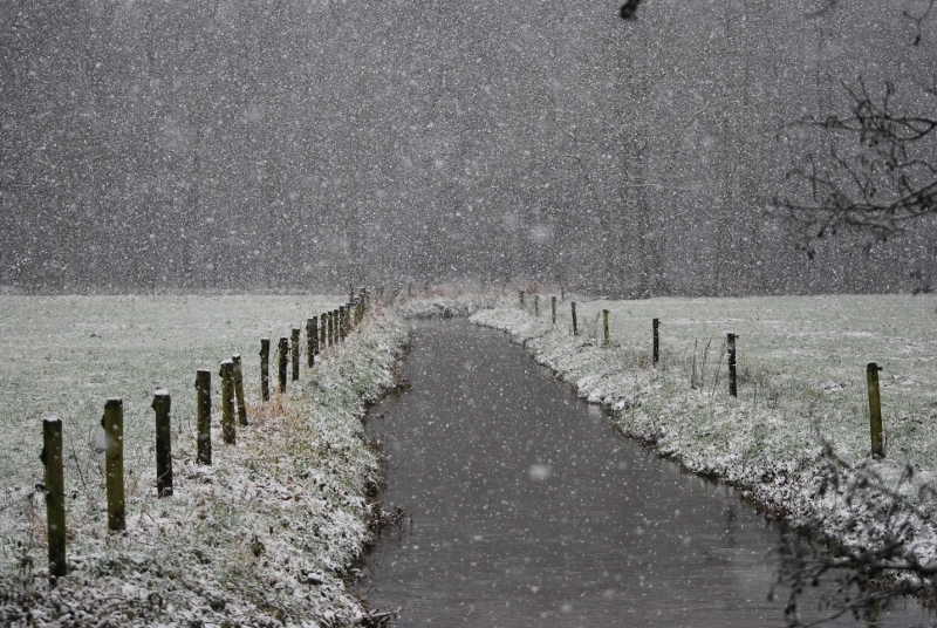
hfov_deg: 19.4
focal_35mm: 105
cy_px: 314
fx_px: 2737
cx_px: 468
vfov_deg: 13.1
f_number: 4
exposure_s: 1/320
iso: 400
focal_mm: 70
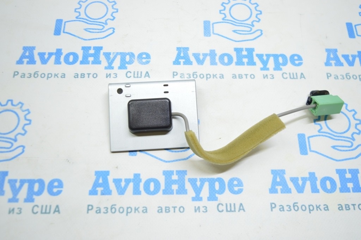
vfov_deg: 36.8
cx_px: 180
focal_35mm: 36
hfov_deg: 53.2
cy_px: 120
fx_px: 361
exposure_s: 1/40
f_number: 4
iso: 400
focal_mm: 24
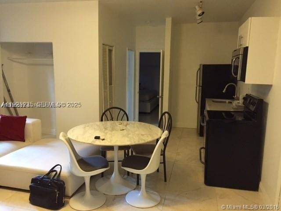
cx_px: 140
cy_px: 106
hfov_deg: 61.7
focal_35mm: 29
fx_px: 235
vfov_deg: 48.2
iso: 250
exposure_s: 1/20
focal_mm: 4.15
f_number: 2.2
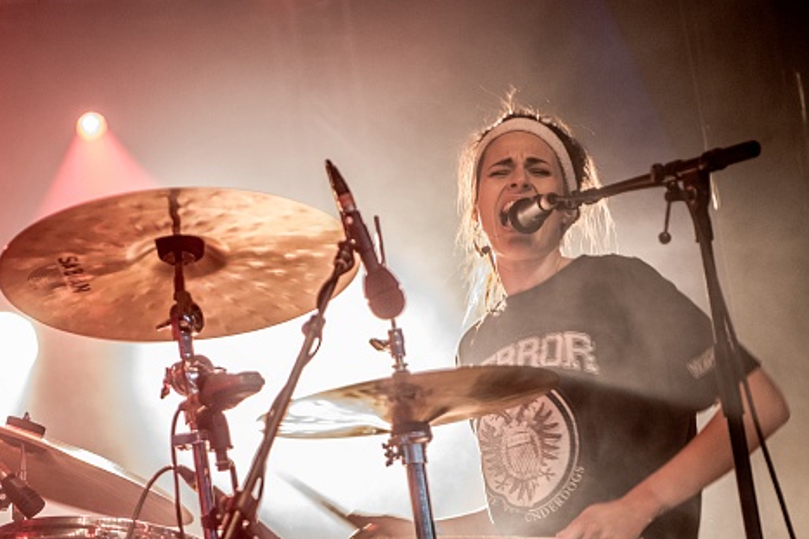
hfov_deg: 18.9
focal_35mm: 108
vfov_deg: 12.6
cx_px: 333
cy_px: 386
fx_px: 2426
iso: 1600
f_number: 2.8
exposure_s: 1/80
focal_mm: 70
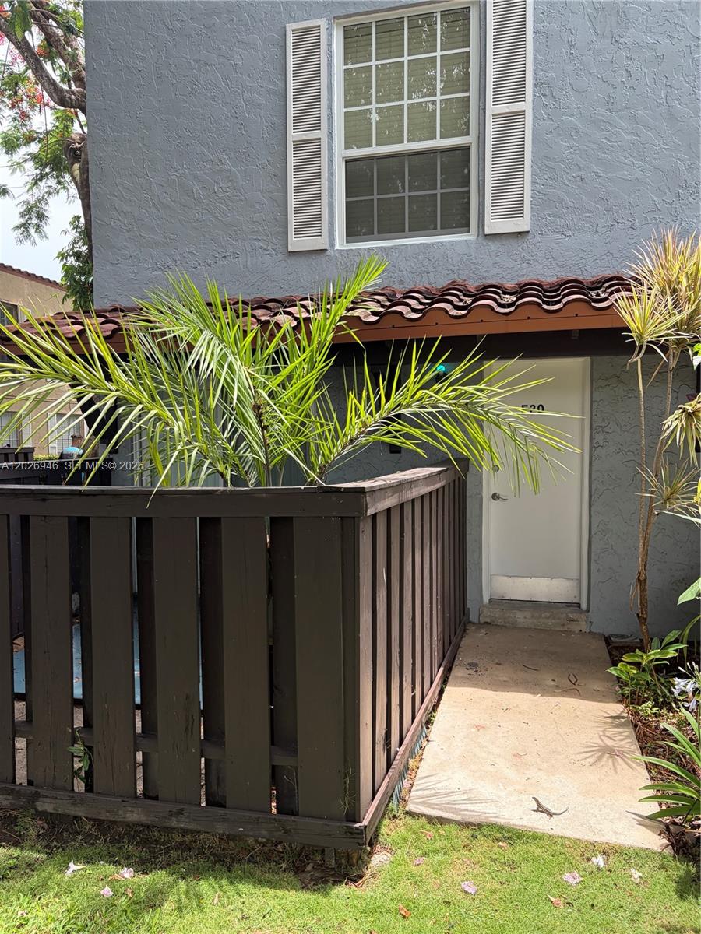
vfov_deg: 67.3
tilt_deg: -2.1
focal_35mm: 26
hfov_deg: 53.1
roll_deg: +0.4
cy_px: 467
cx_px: 350
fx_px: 702
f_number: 1.6
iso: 64
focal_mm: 5.96
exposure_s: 1/830
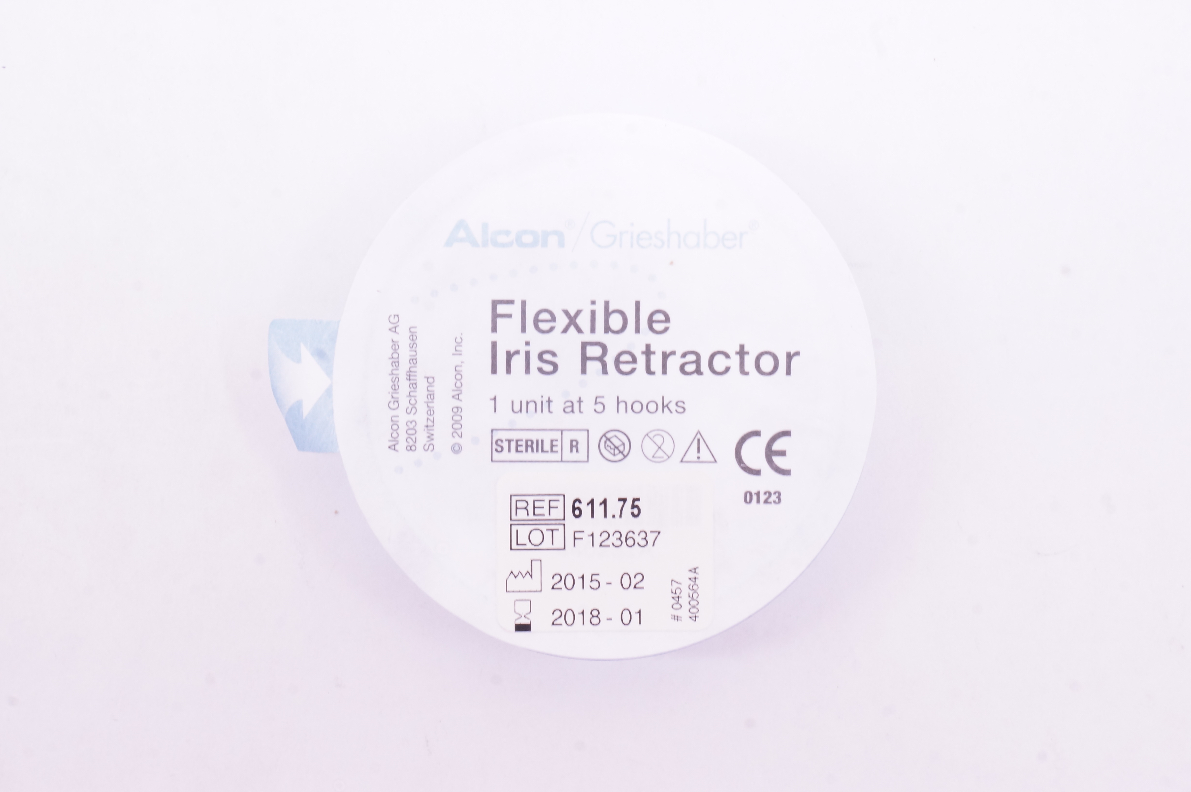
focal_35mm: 64
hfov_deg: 31.2
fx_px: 2132
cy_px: 396
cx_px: 596
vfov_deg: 21.0
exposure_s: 1/25
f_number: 18
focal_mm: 43
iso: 1600
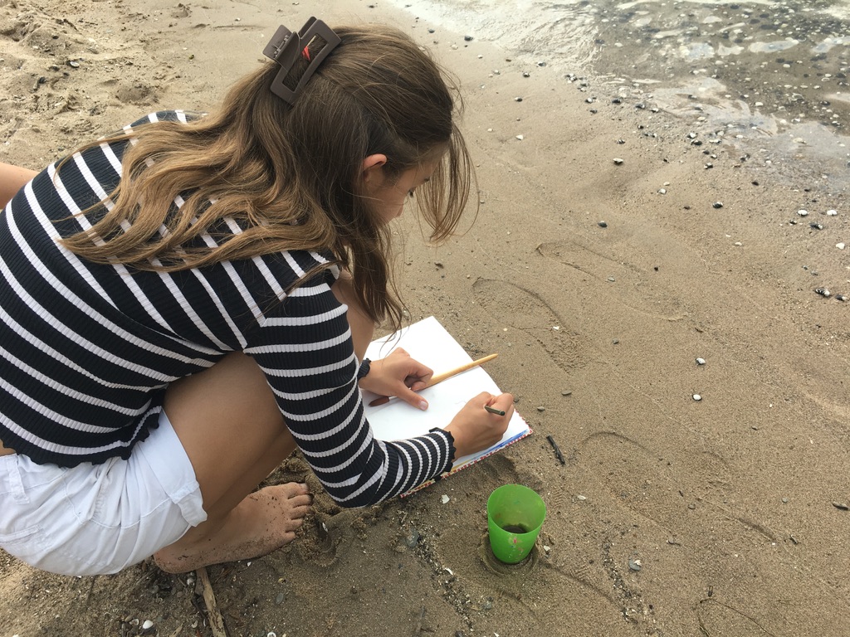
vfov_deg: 48.2
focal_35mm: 29
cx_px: 425
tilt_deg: -46.6
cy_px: 318
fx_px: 712
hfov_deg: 61.7
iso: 25
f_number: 2.2
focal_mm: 4.15
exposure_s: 1/620
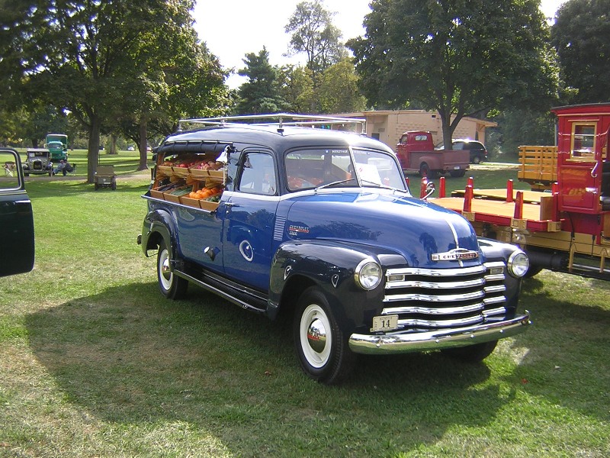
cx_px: 305
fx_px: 634
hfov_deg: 51.4
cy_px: 229
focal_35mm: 36
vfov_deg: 39.7
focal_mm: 4.7
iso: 100
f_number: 2.6
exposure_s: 1/321
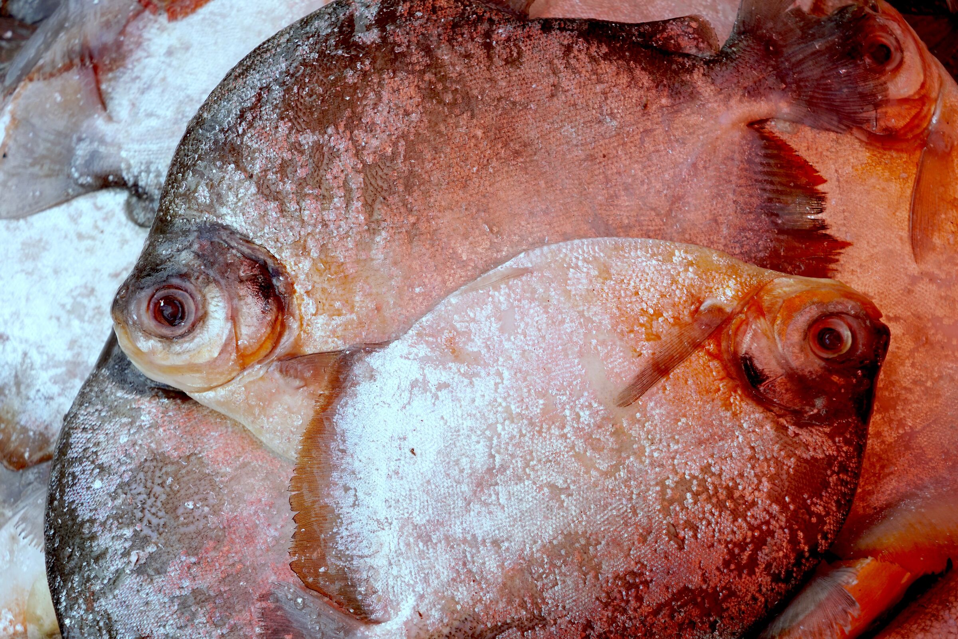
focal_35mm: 70
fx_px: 1863
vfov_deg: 19.5
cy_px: 320
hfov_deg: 28.8
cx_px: 479
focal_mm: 70
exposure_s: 1/320
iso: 400
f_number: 8
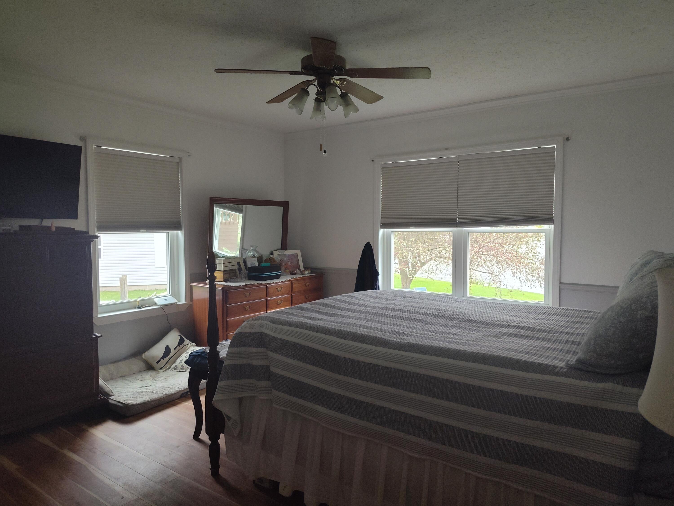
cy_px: 253
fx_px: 448
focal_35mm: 23
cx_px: 337
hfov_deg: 73.9
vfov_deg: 58.9
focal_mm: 5.56
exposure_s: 1/120
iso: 753
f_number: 1.8
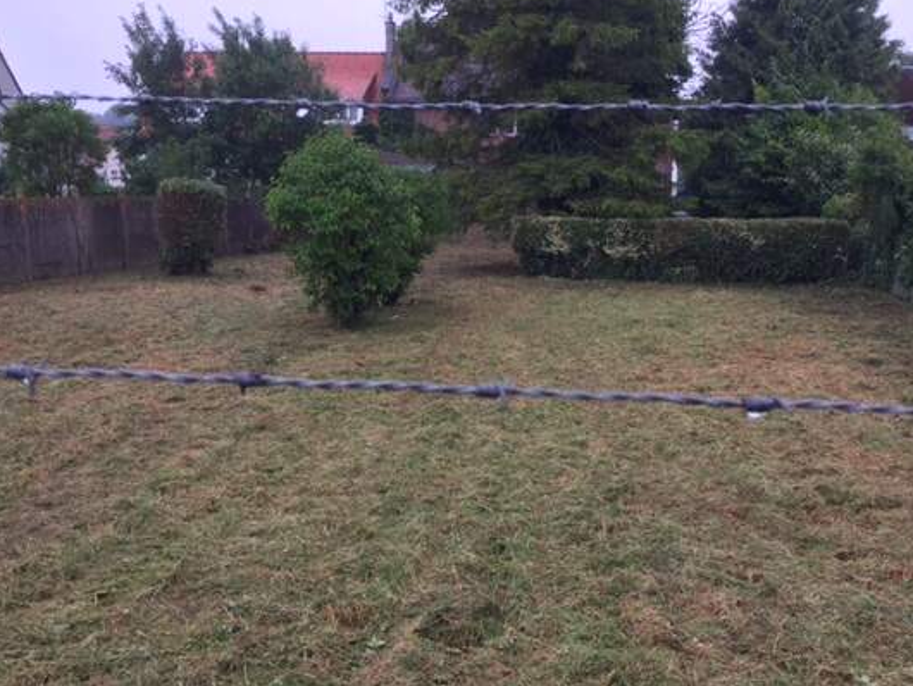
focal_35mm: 35
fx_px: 924
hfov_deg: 52.4
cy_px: 359
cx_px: 517
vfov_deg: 40.7
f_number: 2.2
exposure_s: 1/133
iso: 32
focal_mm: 4.15
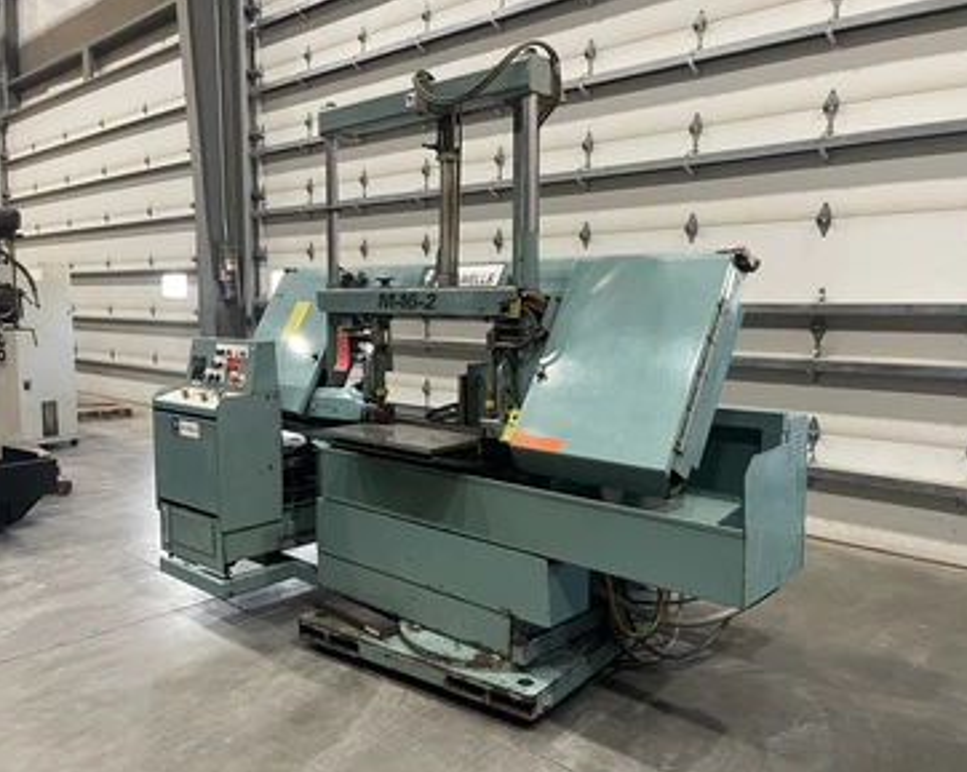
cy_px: 385
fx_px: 772
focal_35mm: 27
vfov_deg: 53.1
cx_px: 465
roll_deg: +1.2
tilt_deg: -5.9
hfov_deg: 64.1
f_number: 1.6
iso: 320
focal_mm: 5.1
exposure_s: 1/60
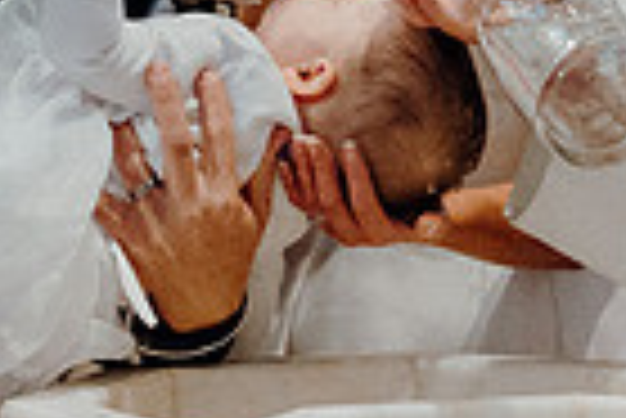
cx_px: 401
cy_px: 160
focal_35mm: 392
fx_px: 6823
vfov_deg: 3.5
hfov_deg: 5.3
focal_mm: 63
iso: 3200
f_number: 3.5
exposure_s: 1/160
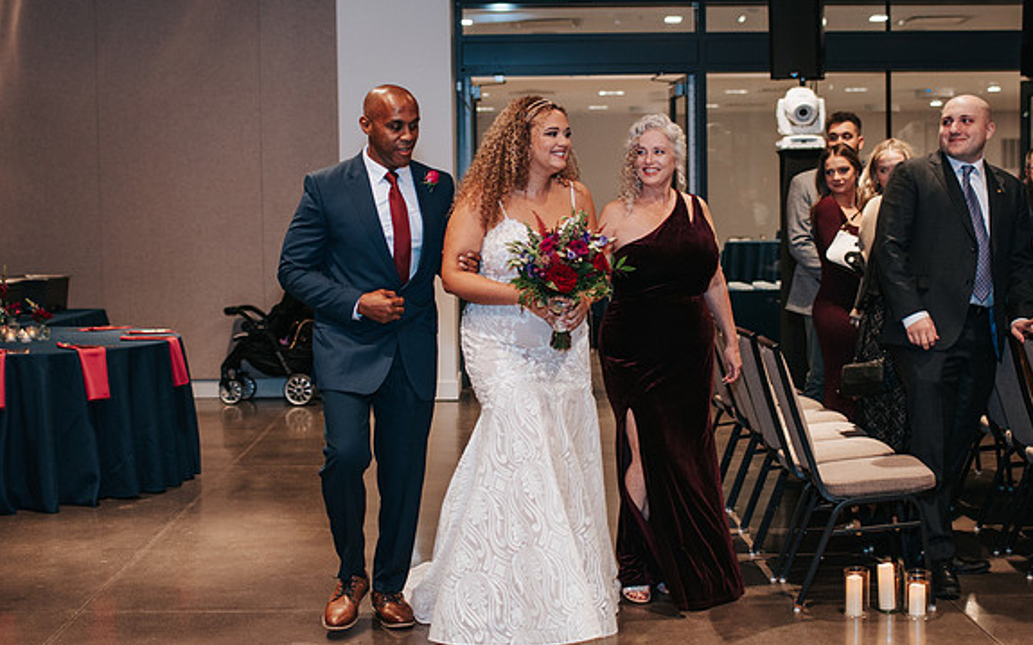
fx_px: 1520
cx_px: 516
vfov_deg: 24.0
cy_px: 310
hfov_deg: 37.5
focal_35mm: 54
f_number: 2
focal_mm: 35
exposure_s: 1/200
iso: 800
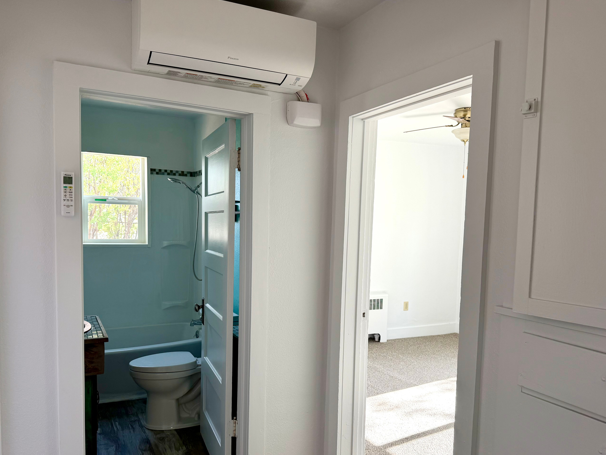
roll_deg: -1.2
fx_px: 473
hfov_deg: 65.3
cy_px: 253
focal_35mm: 27
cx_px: 283
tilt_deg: -4.1
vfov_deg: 51.2
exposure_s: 1/121
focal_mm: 6.76
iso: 64
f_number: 1.78
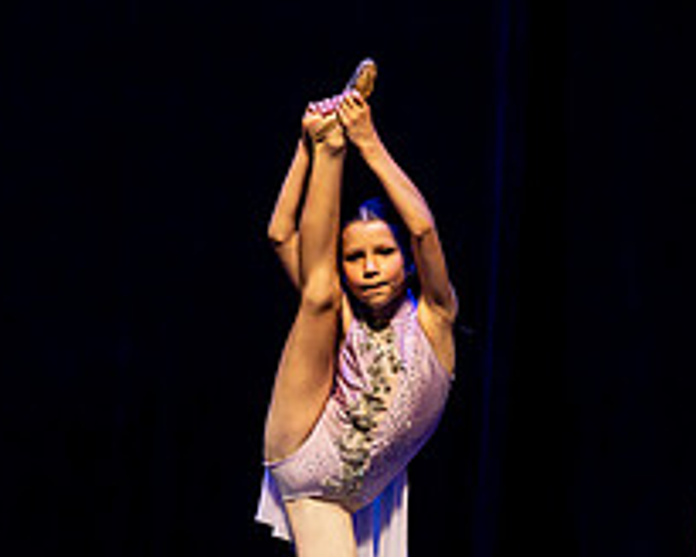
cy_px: 109
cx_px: 373
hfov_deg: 5.8
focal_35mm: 332
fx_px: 6839
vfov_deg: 4.7
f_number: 2.8
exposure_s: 1/640
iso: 3200
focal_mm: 89
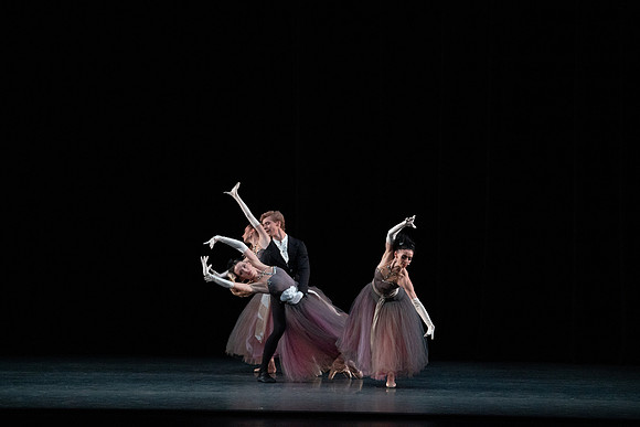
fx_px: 2454
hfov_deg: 14.9
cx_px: 320
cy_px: 214
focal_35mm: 138
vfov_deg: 9.9
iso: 16000
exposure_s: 1/400
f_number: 5.6
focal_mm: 138
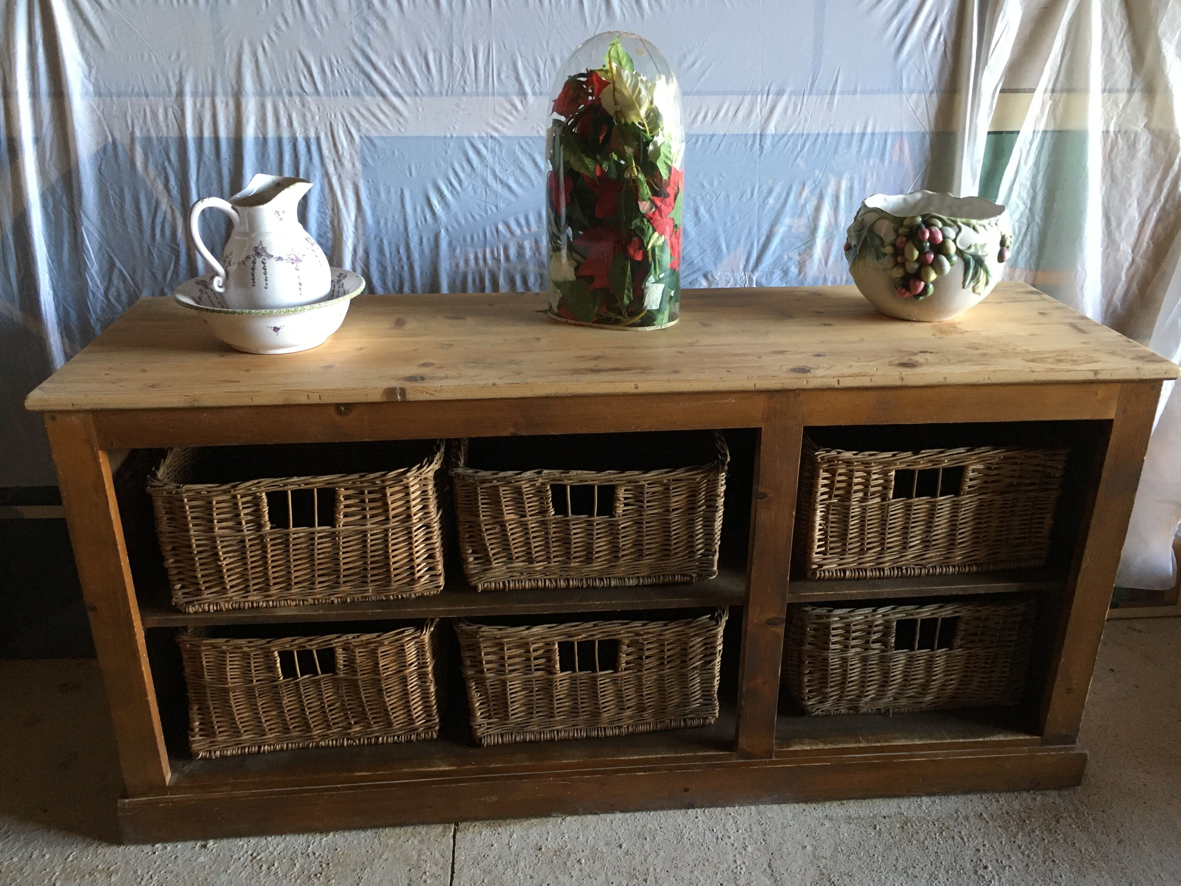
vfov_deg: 48.2
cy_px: 443
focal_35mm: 29
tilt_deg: -21.9
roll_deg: +0.9
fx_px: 989
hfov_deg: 61.7
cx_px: 590
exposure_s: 1/33
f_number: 2.2
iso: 200
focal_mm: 4.15
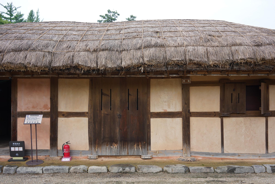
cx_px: 138
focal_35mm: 35
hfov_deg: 54.4
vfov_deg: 37.9
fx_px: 267
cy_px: 92
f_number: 9
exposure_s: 1/80
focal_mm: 35
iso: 200
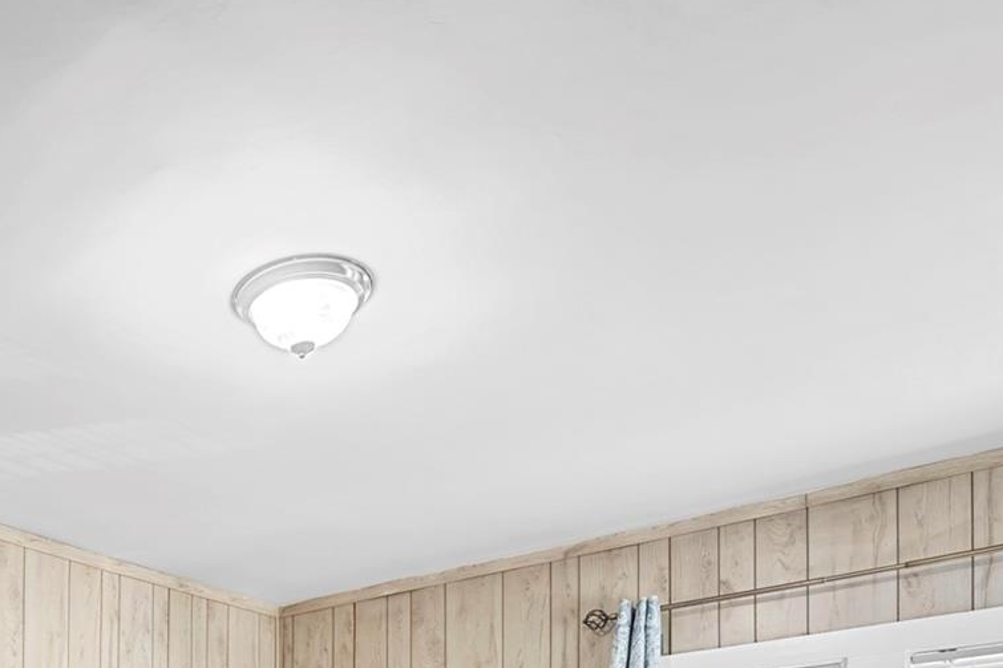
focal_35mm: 38
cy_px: 889
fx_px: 1058
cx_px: 20
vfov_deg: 28.2
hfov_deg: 44.0
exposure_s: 1.6
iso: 200
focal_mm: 14
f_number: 10
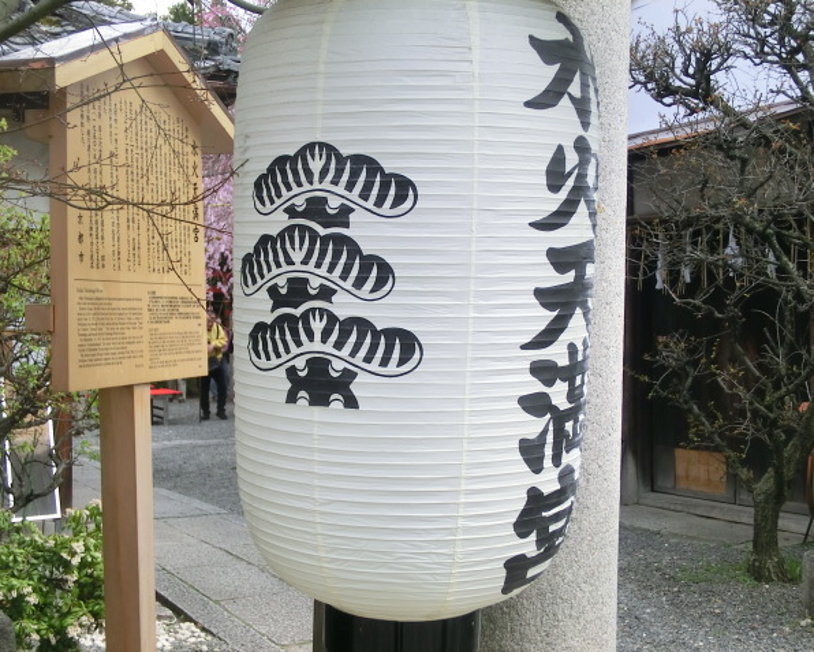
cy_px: 327
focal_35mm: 66
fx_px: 1590
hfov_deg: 28.7
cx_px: 389
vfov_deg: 23.2
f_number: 4.6
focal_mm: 11.1
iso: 80
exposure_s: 1/200
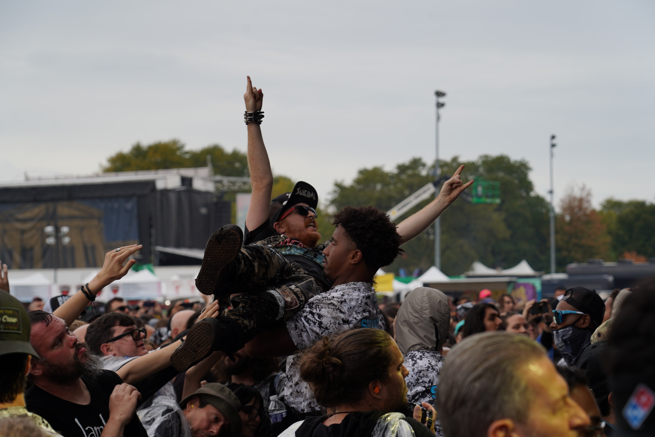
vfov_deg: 13.0
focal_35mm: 105
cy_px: 218
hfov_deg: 19.5
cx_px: 328
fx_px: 1910
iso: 100
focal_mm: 105
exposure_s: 1/320
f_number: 6.3
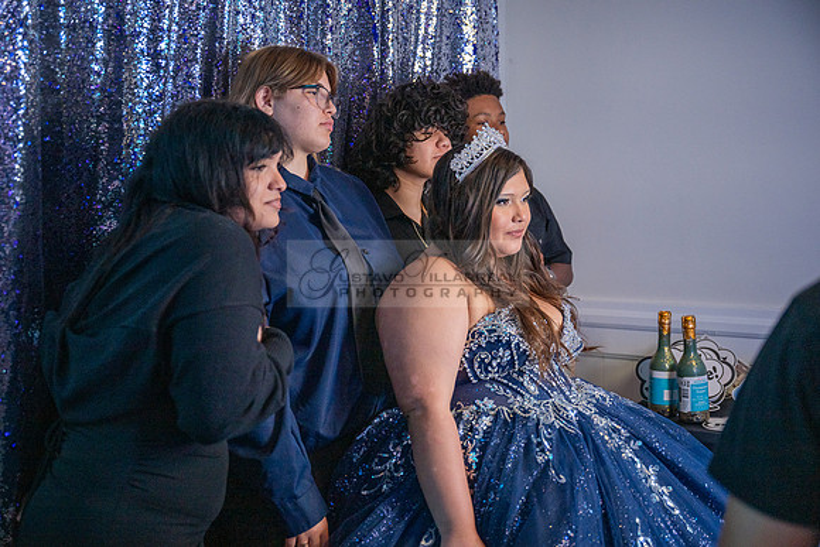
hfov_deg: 48.4
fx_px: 911
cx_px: 410
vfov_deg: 33.4
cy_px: 274
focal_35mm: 40
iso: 1250
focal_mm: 40
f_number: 2.8
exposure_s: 1/200
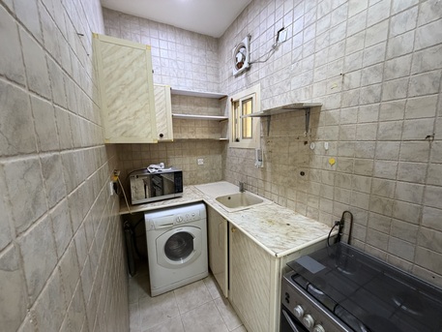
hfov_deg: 102.0
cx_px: 221
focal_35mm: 14
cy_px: 166
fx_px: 179
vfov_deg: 85.7
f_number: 2.2
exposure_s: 1/50
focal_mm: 2.22
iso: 250
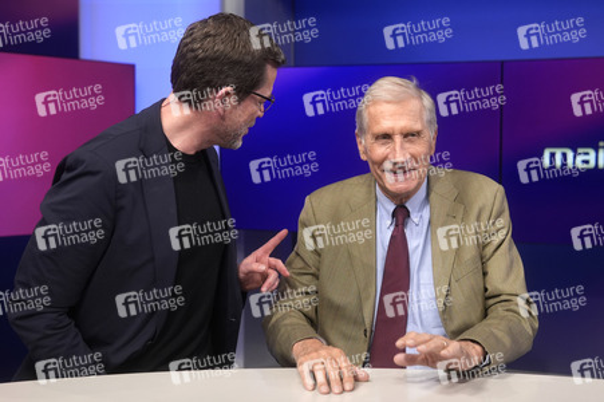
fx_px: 754
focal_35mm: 45
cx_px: 302
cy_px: 201
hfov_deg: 43.6
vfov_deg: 29.8
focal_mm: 30
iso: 640
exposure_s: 1/250
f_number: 2.2
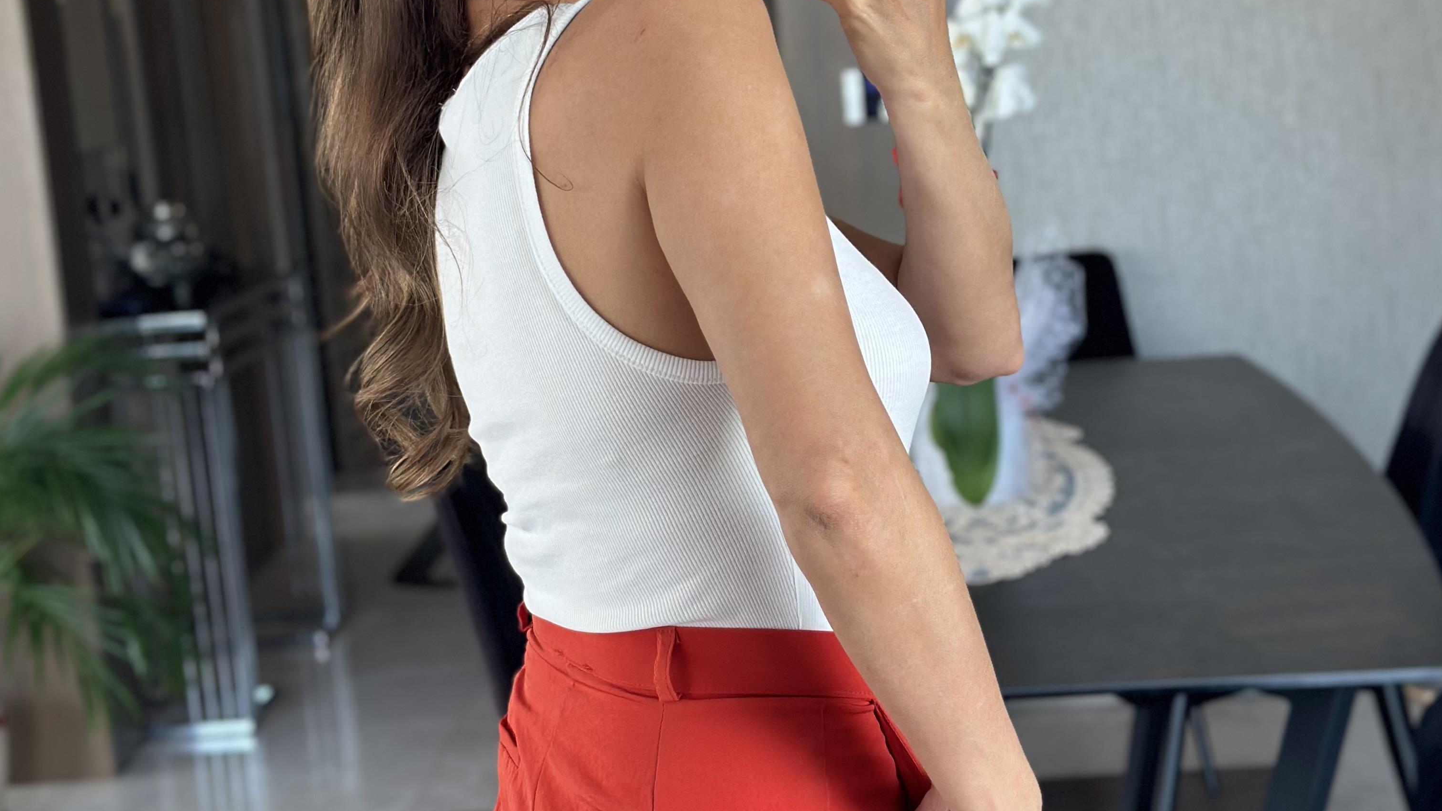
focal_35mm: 70
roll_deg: +4.6
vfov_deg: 17.2
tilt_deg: -16.6
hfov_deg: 30.2
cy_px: 361
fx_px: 2676
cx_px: 723
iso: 125
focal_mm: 6.86
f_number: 1.78
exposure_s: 1/60
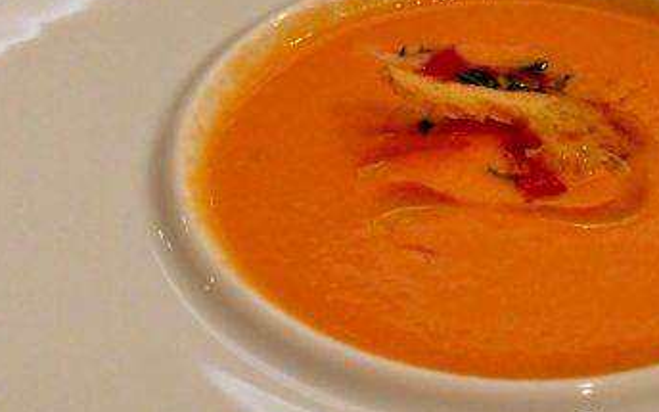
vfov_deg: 21.3
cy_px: 253
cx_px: 521
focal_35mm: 61
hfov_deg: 32.6
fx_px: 1096
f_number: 2.4
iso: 200
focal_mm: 4.13
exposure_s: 1/20
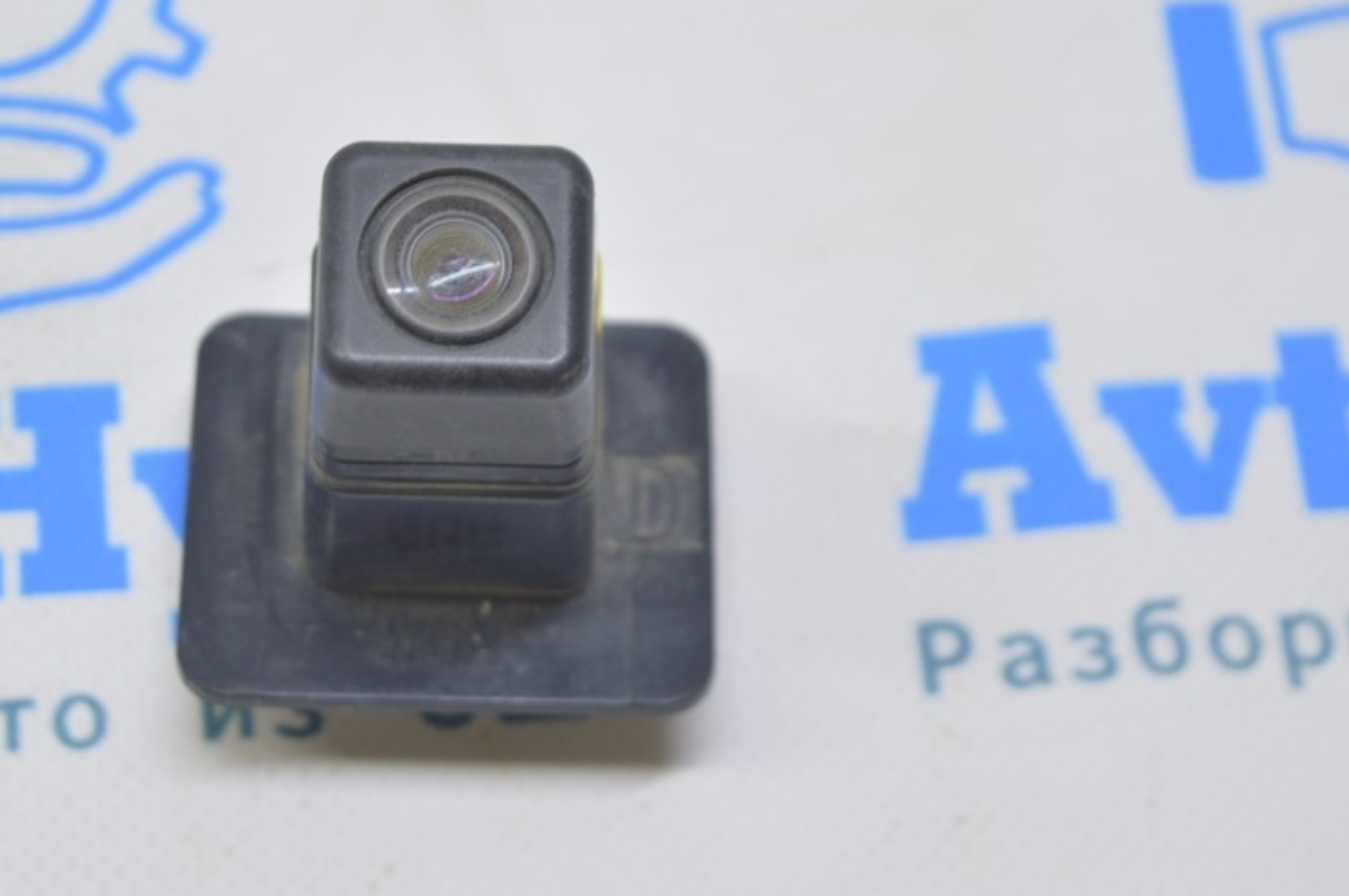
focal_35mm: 120
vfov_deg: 11.4
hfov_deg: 17.1
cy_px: 339
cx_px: 422
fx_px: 4481
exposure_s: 1/20
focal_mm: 55
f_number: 5.6
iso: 400
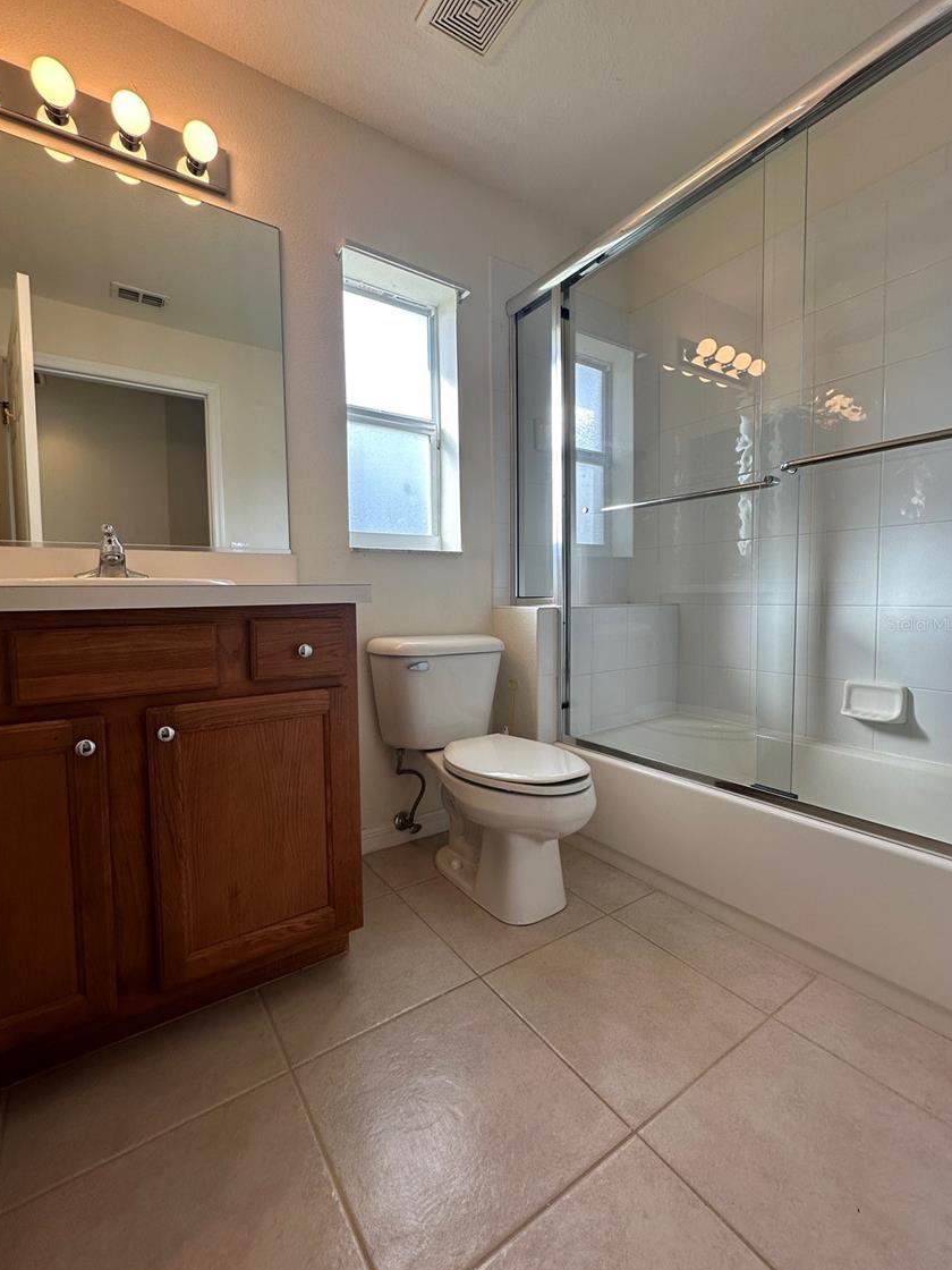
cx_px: 457
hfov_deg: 81.7
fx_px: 550
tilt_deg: -4.1
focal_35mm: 15
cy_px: 624
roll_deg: -1.2
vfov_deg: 98.2
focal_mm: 2.22
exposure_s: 1/120
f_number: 2.2
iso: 40
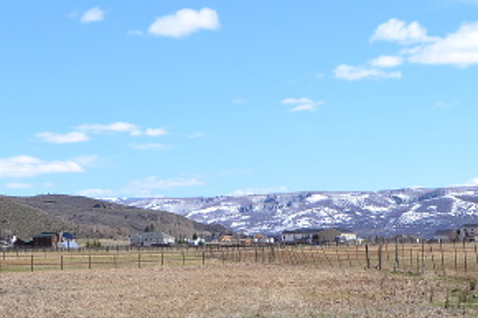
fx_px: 1407
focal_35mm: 106
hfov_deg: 19.2
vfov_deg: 12.9
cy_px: 235
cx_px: 138
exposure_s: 1/500
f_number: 11
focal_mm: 32
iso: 360
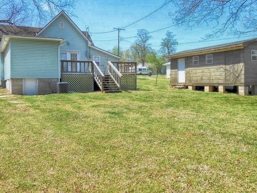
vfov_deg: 40.6
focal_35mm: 35
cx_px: 118
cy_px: 81
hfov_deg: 52.6
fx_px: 260
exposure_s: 1/800
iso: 80
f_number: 3.8
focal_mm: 5.3
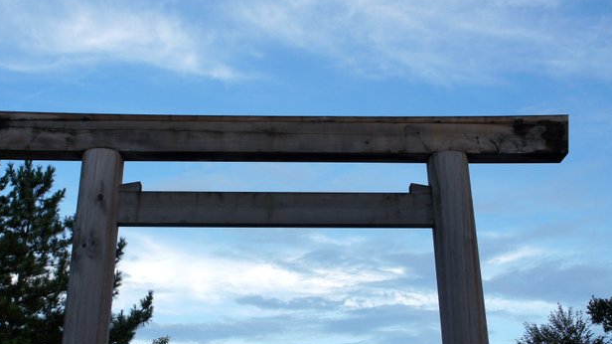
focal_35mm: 53
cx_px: 273
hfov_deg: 39.3
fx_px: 856
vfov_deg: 22.7
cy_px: 175
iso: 200
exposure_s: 1/320
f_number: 5.6
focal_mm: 23
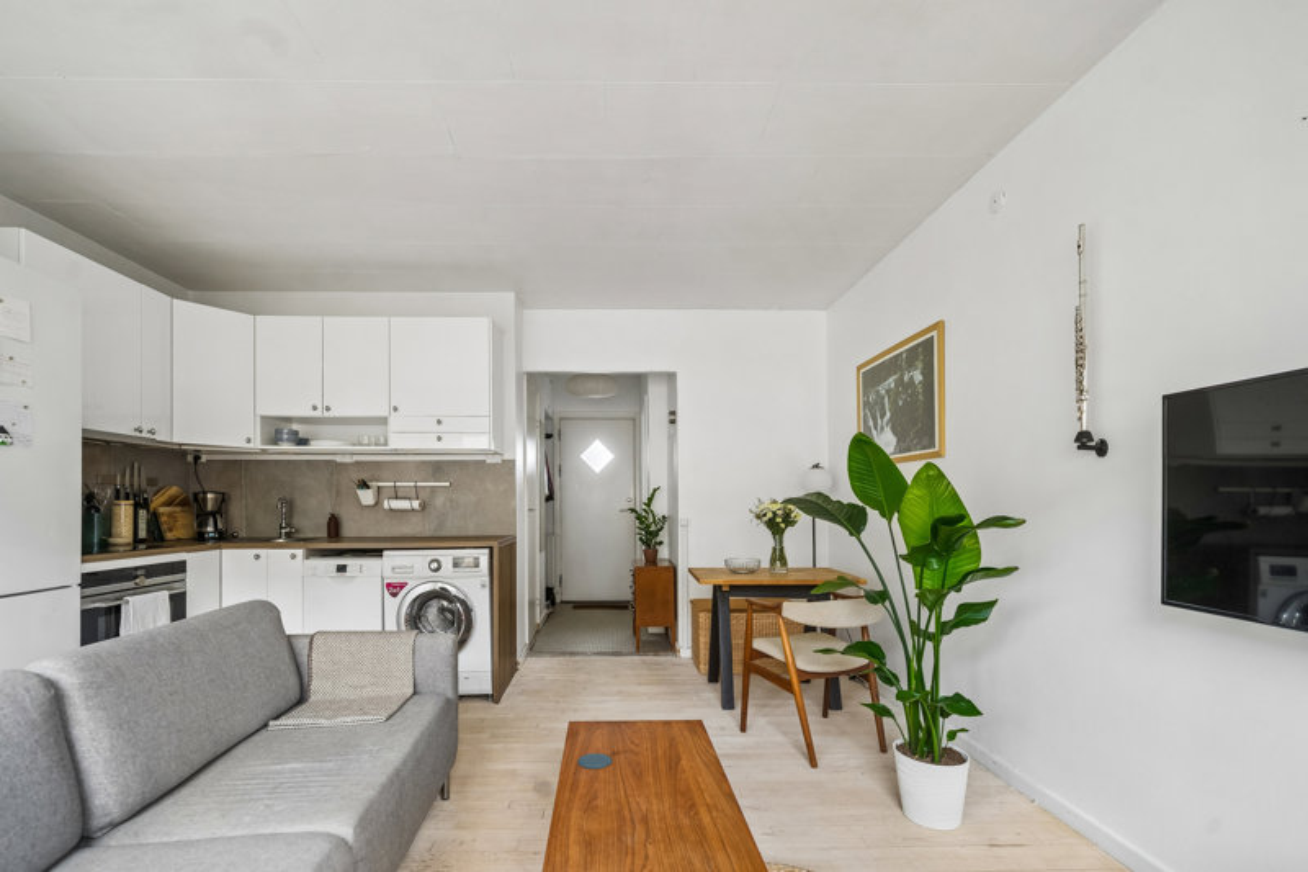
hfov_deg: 104.3
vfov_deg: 81.2
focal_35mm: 14
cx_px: 654
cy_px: 436
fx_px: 509
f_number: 5.6
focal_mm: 14
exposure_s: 1/25
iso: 200
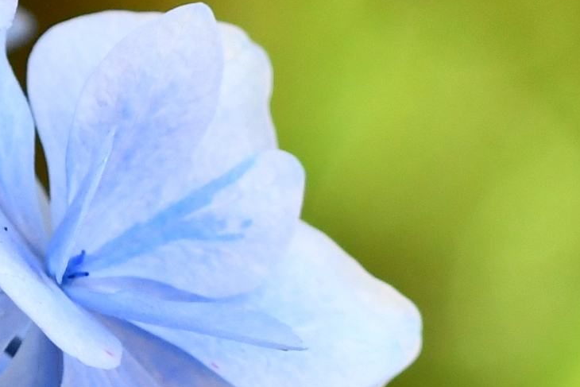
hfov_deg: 1.2
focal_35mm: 1715
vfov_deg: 0.8
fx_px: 27634
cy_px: -80
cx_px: -629
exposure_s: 1/320
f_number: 5.6
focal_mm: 200
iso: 640
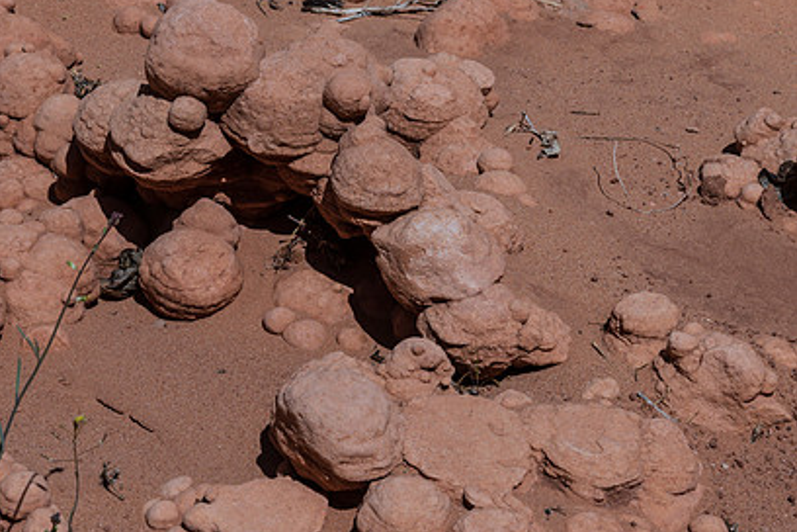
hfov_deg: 17.6
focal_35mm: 116
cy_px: 178
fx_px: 2568
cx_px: 443
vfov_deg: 11.8
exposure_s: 1/250
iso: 125
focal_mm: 55
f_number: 18
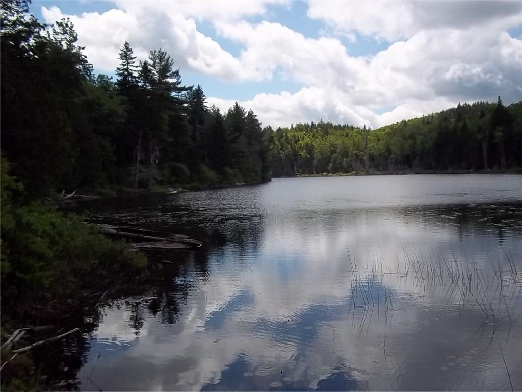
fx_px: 543
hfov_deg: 51.4
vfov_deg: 39.7
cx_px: 261
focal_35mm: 36
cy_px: 196
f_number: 8
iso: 80
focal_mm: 6.5
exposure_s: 1/320
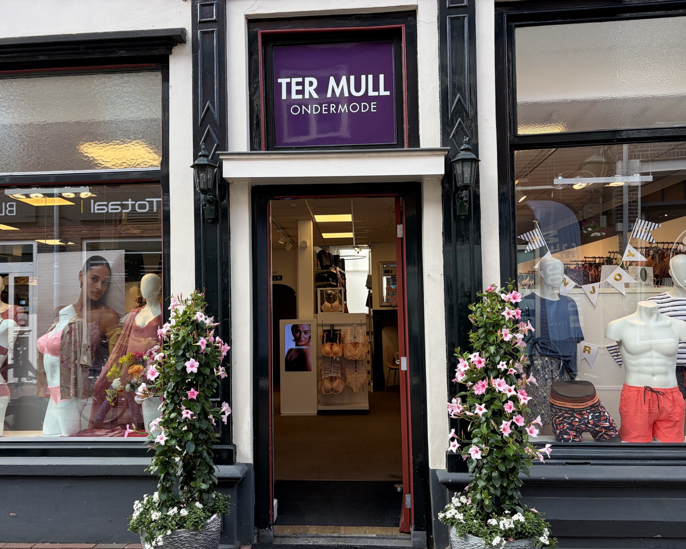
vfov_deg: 51.5
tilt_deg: +4.1
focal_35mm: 28
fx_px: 568
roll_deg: +1.1
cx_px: 309
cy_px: 284
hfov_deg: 62.1
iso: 40
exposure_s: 1/195
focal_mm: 5.96
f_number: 1.6
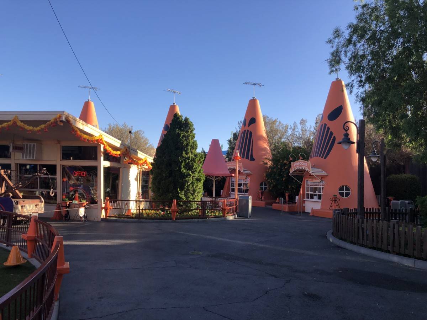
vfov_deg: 49.7
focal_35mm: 28
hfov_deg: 63.4
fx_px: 345
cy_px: 160
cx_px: 214
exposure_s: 1/813
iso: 20
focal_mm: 4
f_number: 1.8
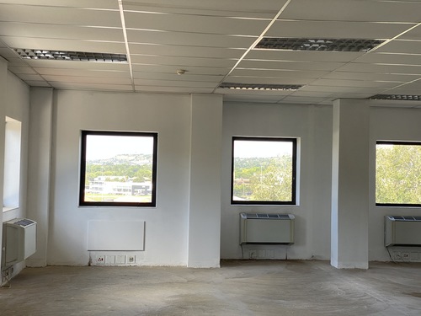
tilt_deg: +0.7
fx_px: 632
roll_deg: -1.3
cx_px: 210
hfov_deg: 36.8
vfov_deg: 28.0
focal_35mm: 52
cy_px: 158
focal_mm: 6
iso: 40
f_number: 2
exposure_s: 1/122
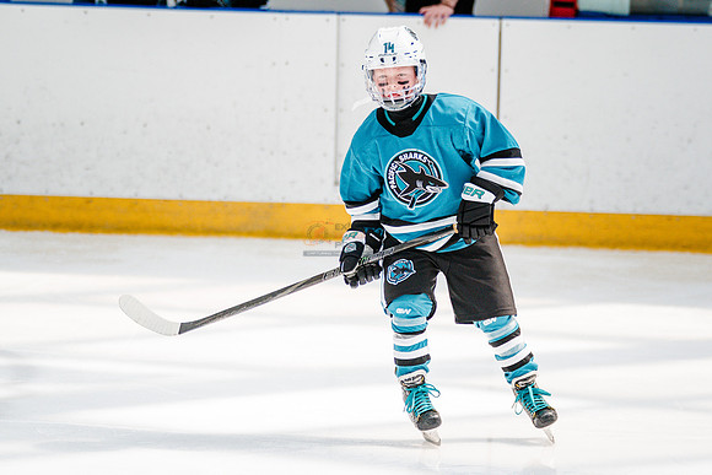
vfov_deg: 4.9
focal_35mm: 280
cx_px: 331
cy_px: 270
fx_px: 5537
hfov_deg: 7.4
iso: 1250
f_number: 3.2
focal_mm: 197
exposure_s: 1/3200
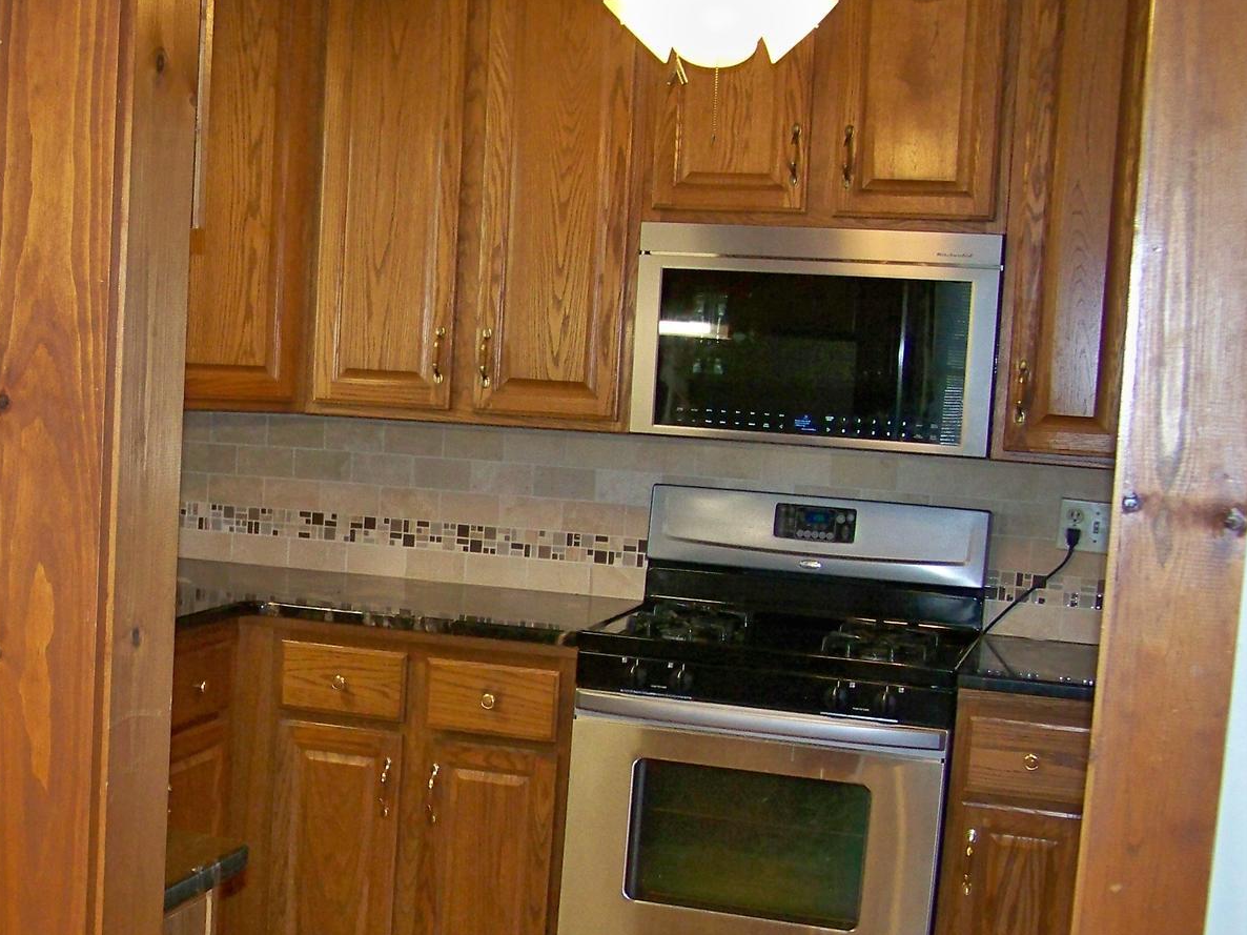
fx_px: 2053
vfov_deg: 25.4
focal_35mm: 57
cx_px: 172
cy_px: 669
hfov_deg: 32.4
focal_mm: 5.85
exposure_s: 1/30
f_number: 2.8
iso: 200
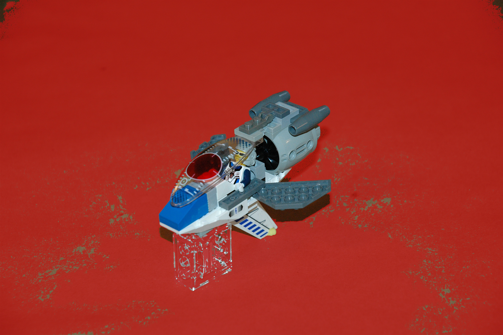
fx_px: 1466
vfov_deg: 13.0
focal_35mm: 105
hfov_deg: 19.5
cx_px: 252
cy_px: 168
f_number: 4.5
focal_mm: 70
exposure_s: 1/60
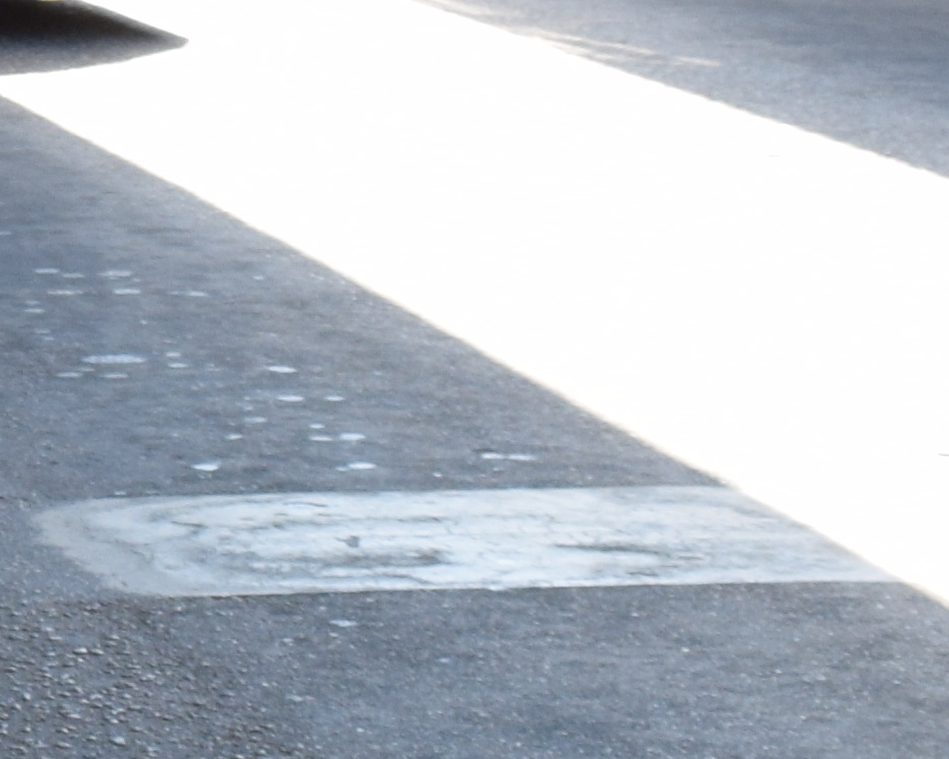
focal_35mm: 208
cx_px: -1349
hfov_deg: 8.5
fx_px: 5842
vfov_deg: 7.3
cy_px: -370
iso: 400
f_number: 6.3
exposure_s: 1/160
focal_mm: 23
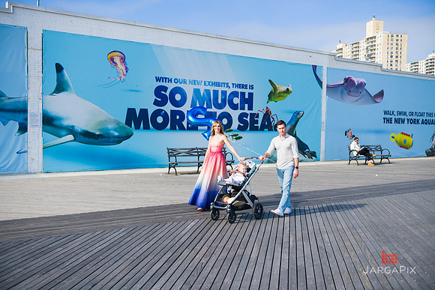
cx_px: 218
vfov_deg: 35.1
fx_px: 459
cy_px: 145
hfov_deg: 50.7
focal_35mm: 38
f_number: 5
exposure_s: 1/2000
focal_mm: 38
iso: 200
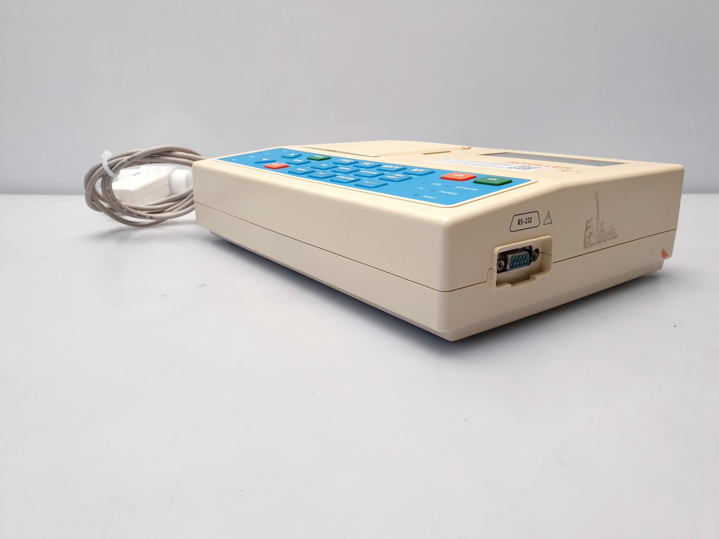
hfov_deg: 67.3
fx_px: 540
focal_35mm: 26
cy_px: 270
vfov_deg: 53.1
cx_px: 360
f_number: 2.4
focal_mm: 4.3
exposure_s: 1/50
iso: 64
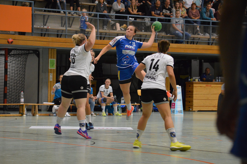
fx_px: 884
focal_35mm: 129
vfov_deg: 10.6
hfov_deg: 15.9
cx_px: 124
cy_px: 82
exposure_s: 1/400
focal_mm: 86
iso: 3200
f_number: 4.5
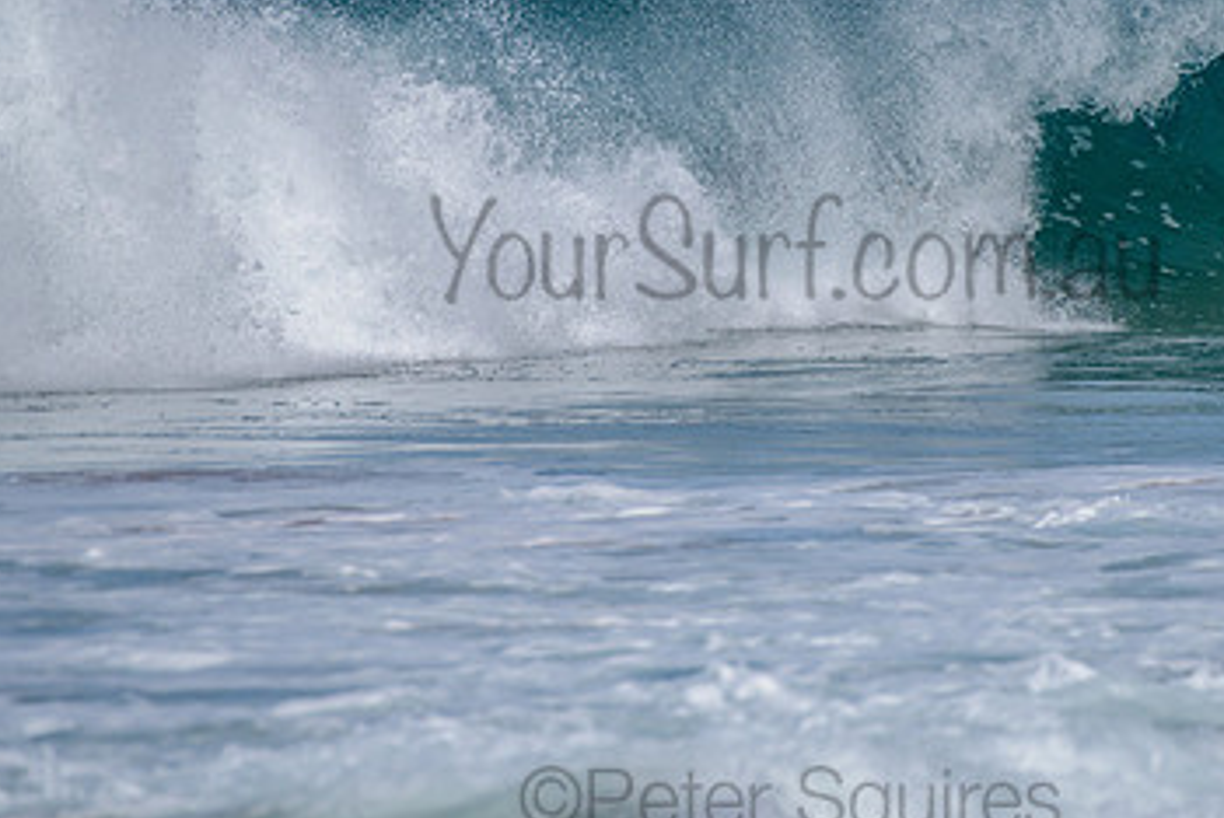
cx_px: 790
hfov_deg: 2.5
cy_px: 218
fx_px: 28175
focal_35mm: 828
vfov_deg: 1.7
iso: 250
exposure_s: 1/2500
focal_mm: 500
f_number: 6.3
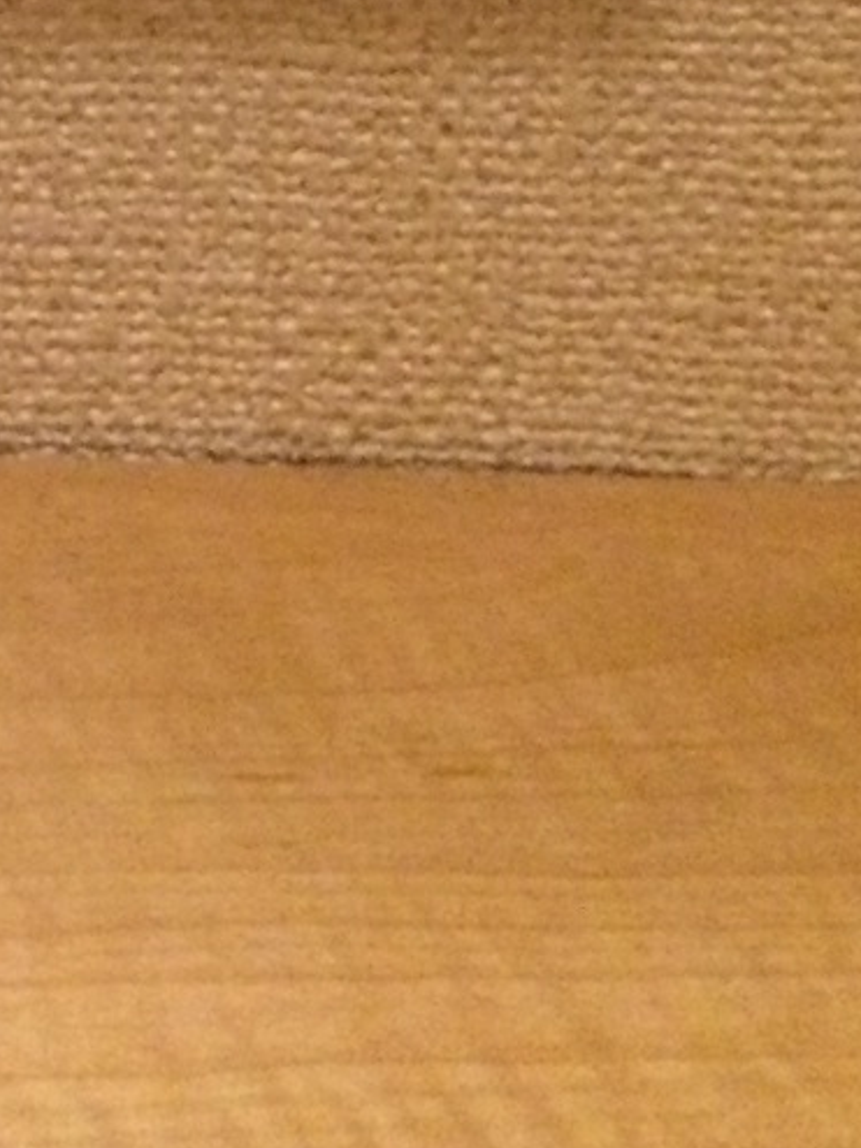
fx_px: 3285
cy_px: -622
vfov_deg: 17.6
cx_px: -383
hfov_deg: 14.1
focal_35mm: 99
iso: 400
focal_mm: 4.12
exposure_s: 1/15
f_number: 2.2
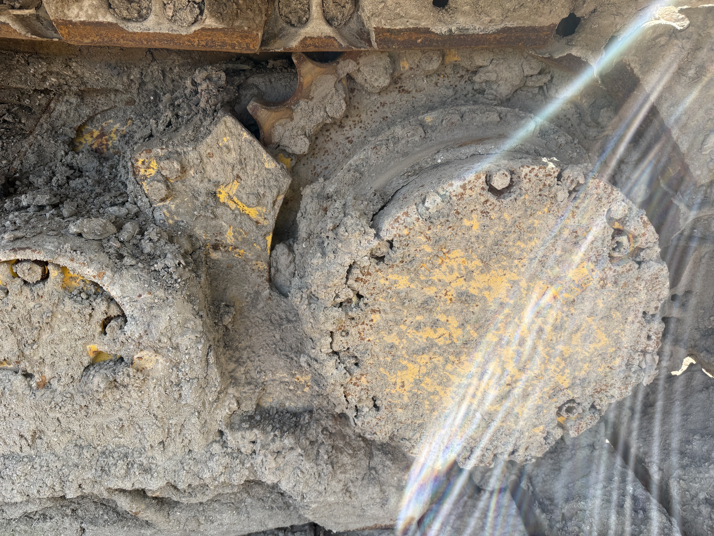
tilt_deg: -23.0
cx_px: 357
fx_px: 495
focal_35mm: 24
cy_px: 268
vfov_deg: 56.8
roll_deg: +0.0
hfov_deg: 71.6
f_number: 1.78
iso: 80
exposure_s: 1/757
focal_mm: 6.76
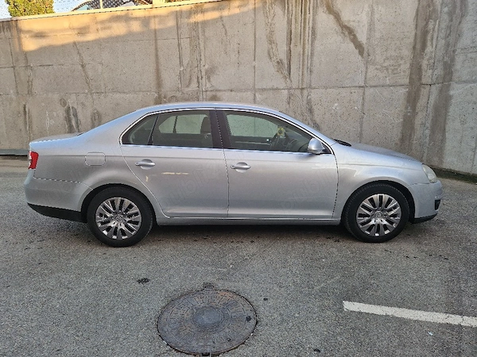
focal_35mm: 23
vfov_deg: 58.9
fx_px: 317
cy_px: 178
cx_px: 238
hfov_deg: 73.9
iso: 50
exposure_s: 1/182
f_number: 1.8
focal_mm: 5.4
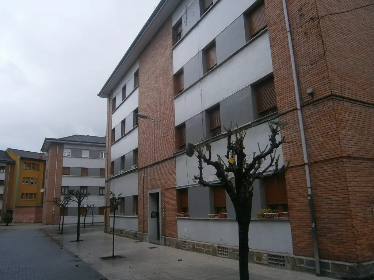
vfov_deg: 53.1
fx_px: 281
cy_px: 140
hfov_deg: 67.3
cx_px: 187
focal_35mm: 26
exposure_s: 1/125
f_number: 2.8
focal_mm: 4.7
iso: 80
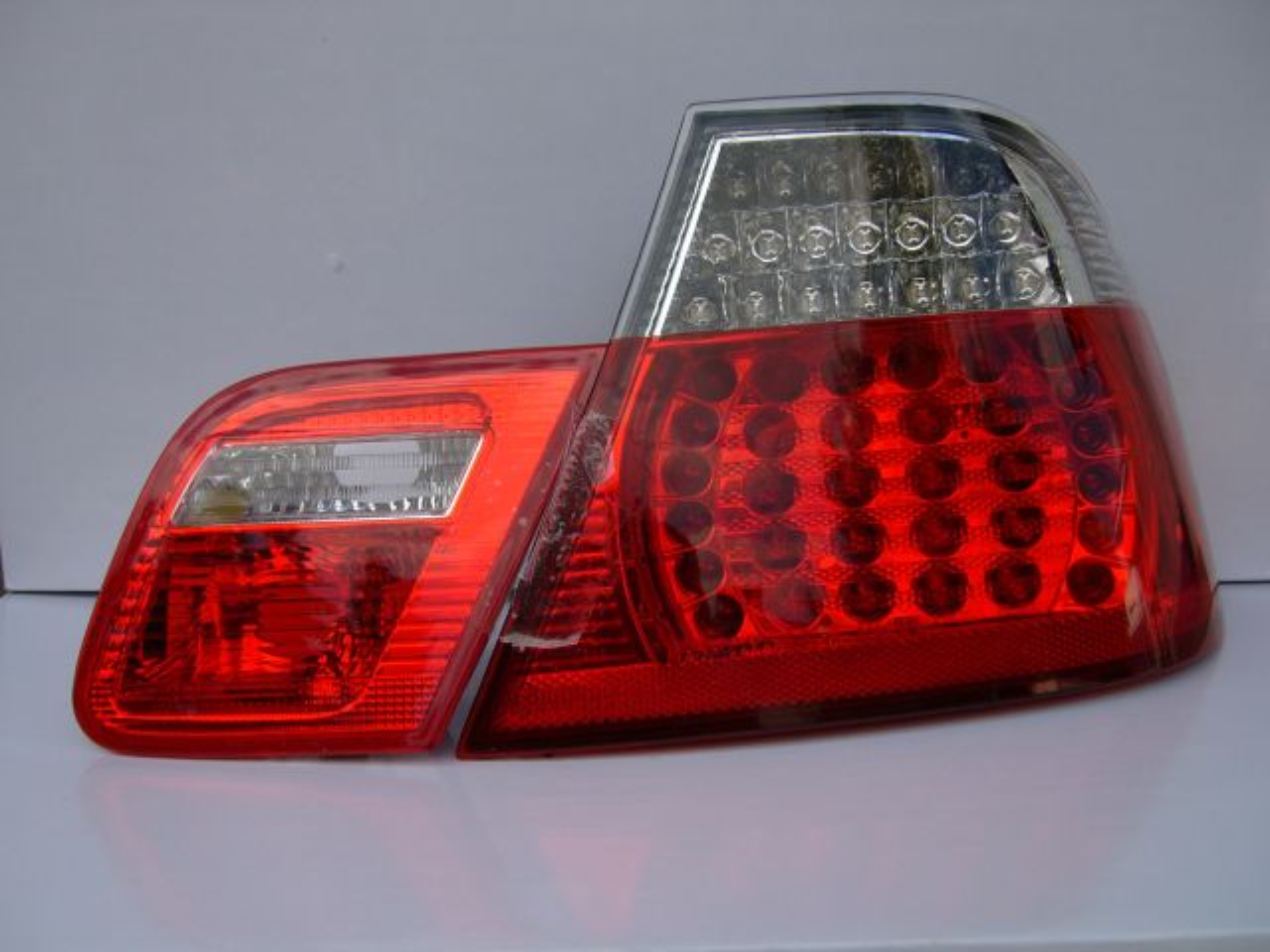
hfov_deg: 45.8
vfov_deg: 35.1
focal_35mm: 41
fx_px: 1504
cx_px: 635
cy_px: 476
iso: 64
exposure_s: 1/640
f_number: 3.1
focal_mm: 6.8
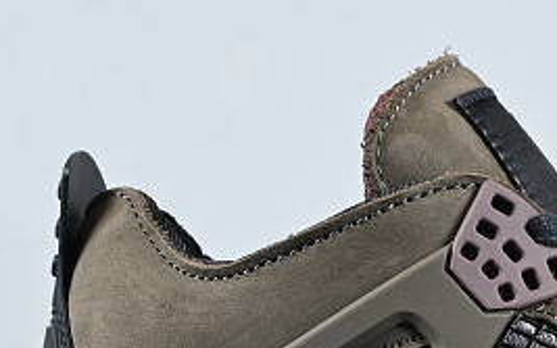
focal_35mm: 170
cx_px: 659
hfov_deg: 12.1
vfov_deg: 7.7
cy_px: 420
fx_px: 2574
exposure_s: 1/125
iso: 900
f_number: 5.3
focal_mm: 37
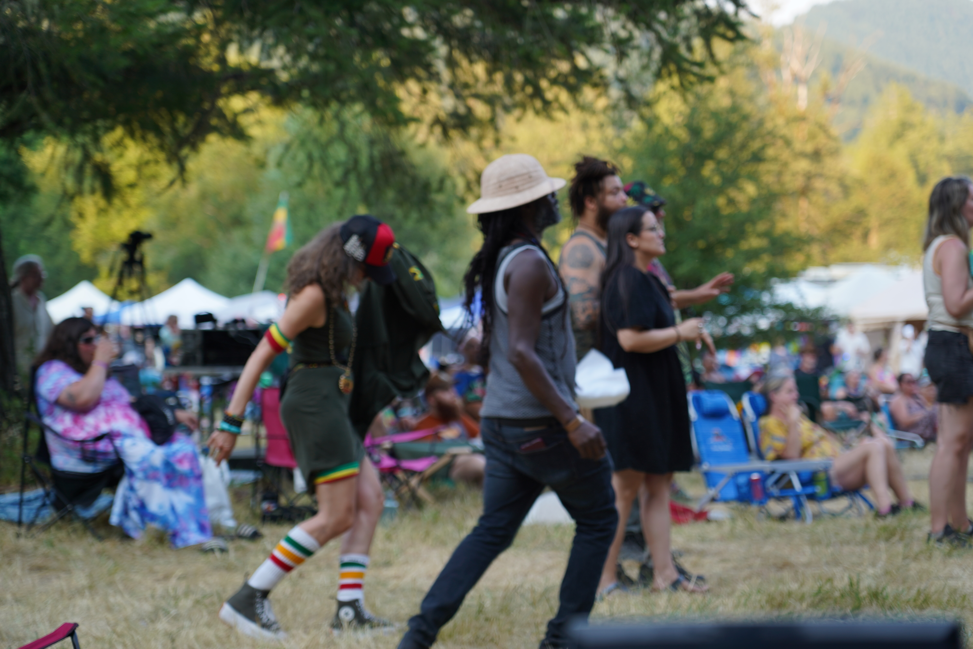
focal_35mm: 105
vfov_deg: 13.0
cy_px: 324
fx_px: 2838
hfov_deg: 19.5
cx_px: 486
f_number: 4
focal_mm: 105
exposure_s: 1/125
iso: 160
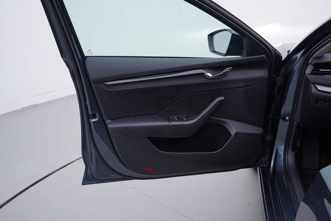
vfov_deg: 36.9
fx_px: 331
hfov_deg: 53.1
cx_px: 166
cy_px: 110
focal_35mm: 36
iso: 125
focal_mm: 24
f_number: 4
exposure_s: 1/60
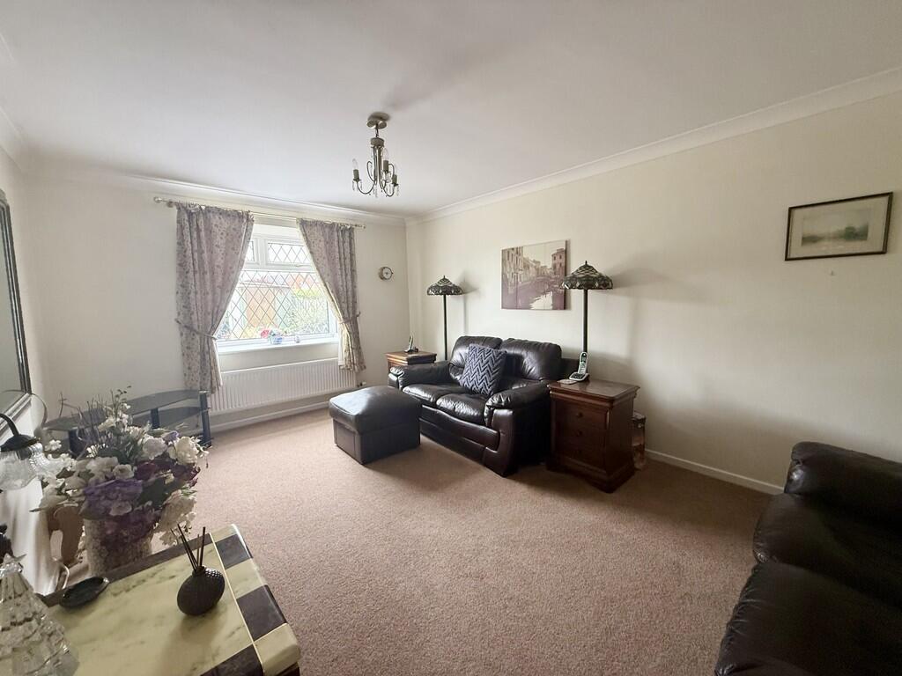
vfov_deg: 85.7
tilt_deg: -6.1
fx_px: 365
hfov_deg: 102.1
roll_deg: +0.9
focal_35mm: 14
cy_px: 338
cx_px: 451
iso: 320
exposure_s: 1/99
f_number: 2.2
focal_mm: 2.22
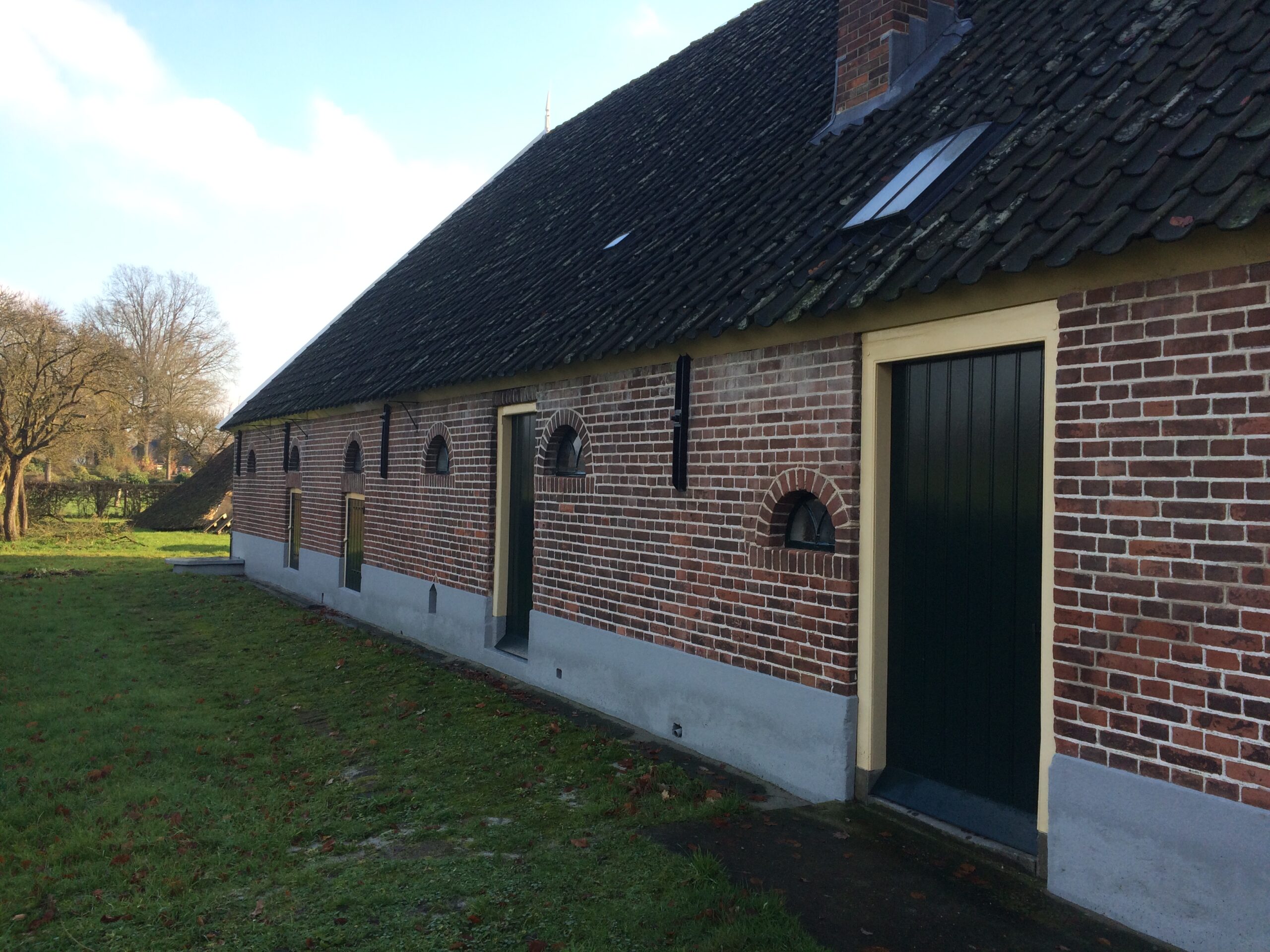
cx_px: 635
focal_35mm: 29
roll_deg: -1.6
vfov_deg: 48.2
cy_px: 476
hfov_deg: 61.7
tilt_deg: +0.7
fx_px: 1064
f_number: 2.2
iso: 32
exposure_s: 1/432
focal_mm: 4.15
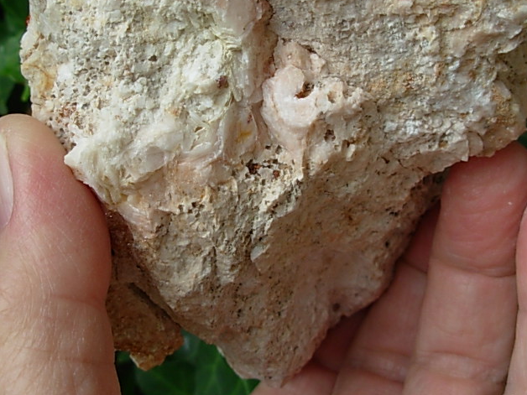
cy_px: 155
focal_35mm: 62
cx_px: 281
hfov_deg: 31.2
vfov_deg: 23.6
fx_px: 944
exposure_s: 1/395
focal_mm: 6.3
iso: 50
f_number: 2.9
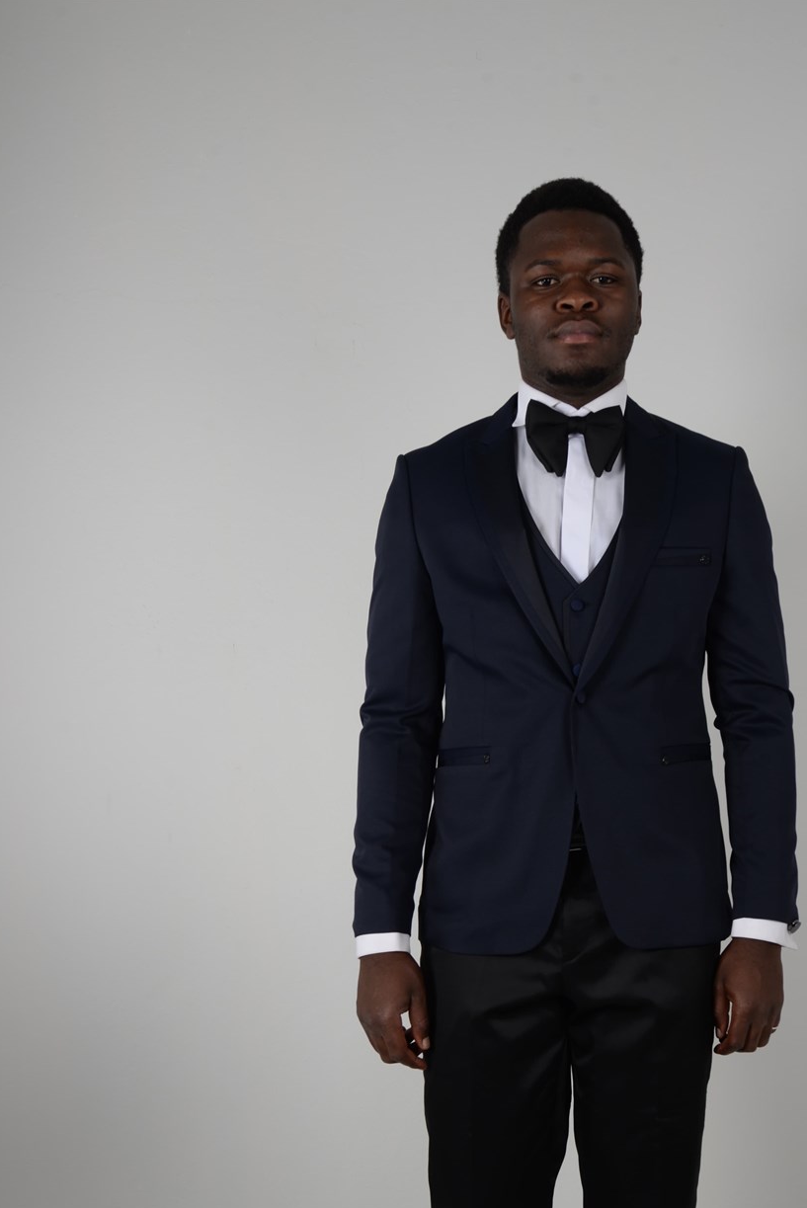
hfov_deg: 28.4
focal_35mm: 47
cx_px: 571
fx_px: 1578
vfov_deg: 40.9
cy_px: 884
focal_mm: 32
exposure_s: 1/125
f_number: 11
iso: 100
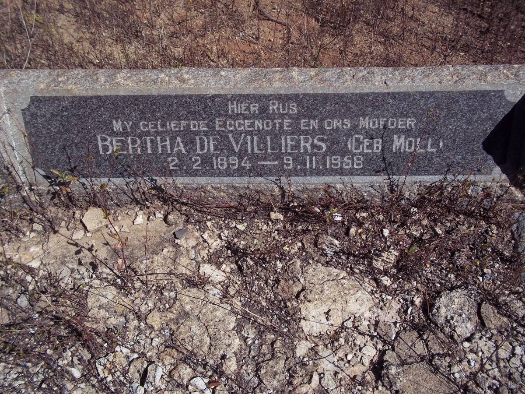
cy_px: 197
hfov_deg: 51.4
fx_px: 546
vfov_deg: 39.7
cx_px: 262
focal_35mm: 36
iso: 80
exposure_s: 1/250
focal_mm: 6.5
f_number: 8
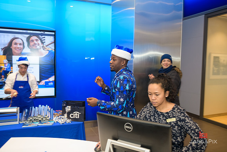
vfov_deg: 45.0
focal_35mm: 29
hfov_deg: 63.6
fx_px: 183
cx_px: 114
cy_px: 76
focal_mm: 29
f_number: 3.2
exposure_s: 1/125
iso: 400
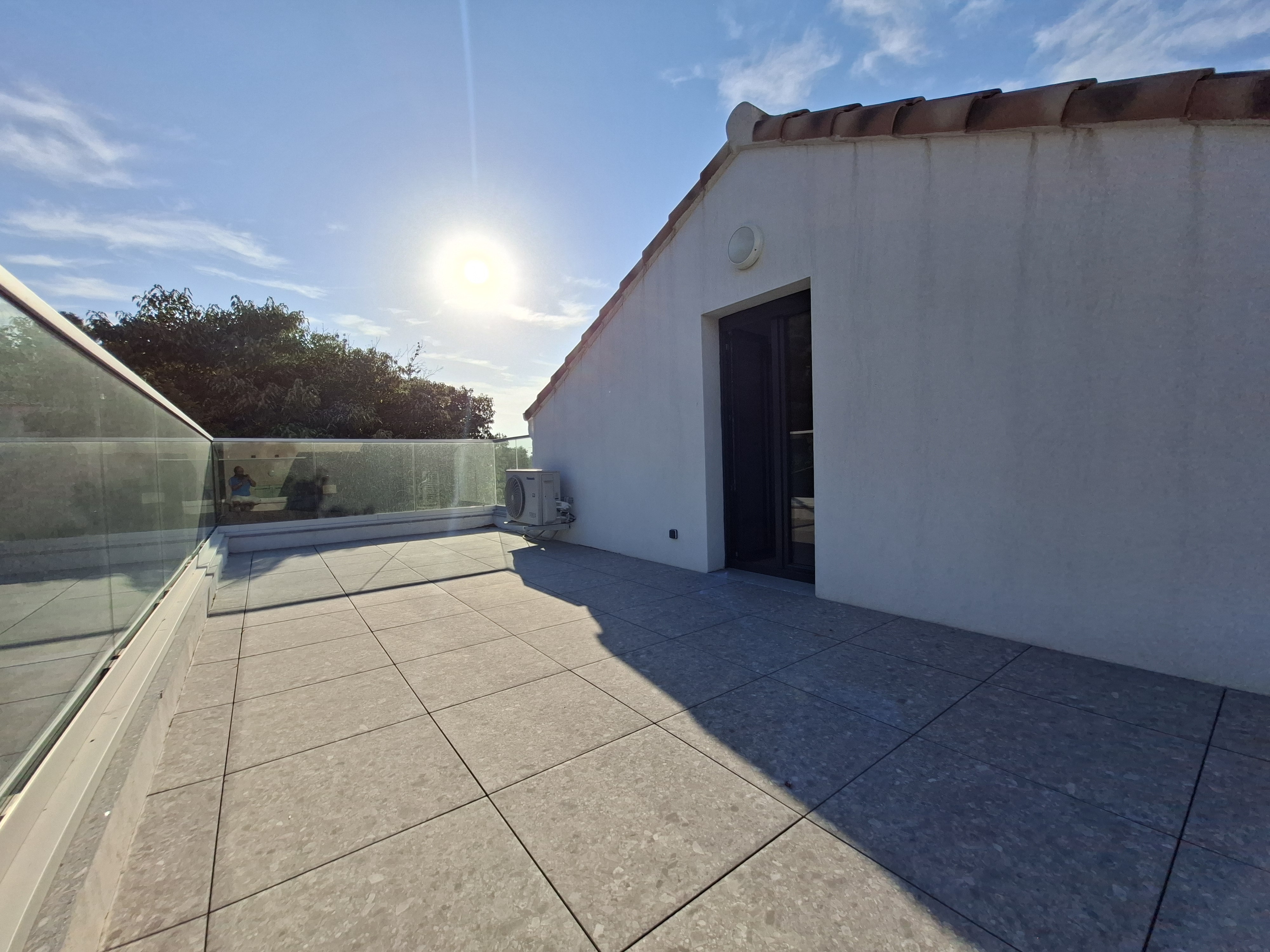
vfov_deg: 89.9
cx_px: 635
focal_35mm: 13
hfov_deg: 106.2
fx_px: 477
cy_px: 476
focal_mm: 1.74
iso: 40
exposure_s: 1/3546
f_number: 2.2
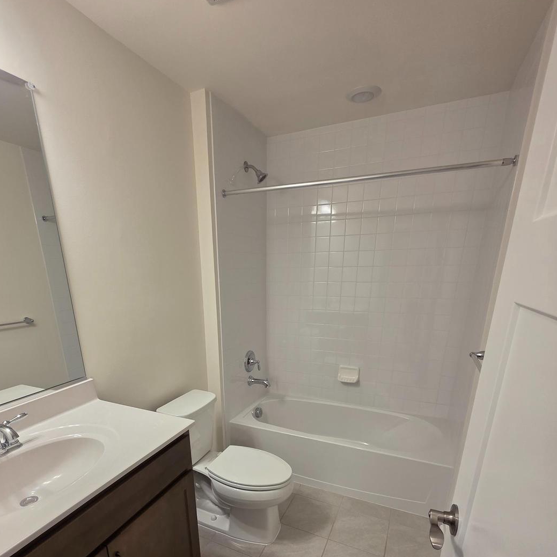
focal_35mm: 17
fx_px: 309
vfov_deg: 80.0
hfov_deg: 83.7
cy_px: 389
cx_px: 252
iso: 125
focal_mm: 2.2
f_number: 1.9
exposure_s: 1/120
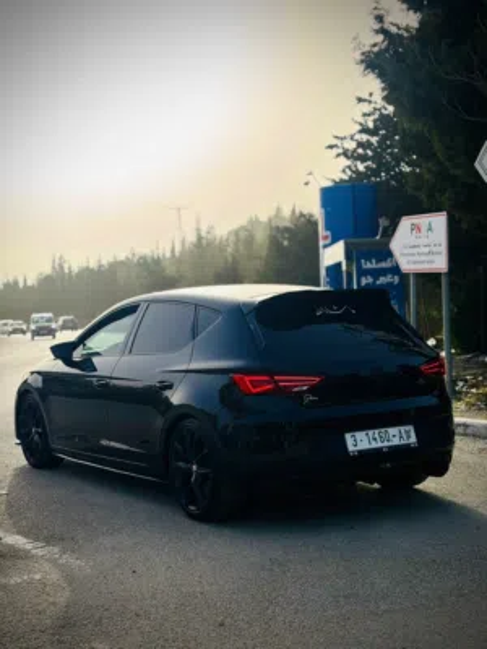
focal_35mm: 52
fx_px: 975
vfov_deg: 36.8
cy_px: 324
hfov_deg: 28.0
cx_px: 244
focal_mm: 5.96
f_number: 1.6
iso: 32
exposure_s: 1/1115
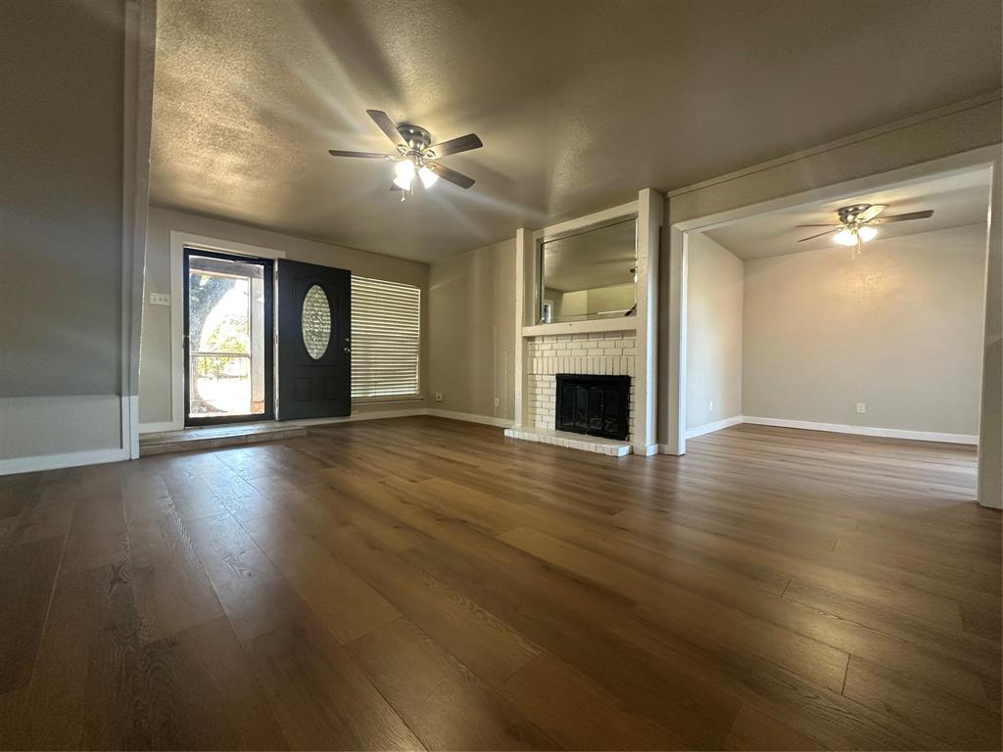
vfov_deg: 85.7
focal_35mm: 14
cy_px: 376
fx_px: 406
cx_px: 502
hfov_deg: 102.1
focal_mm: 2.22
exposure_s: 1/60
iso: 250
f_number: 2.2
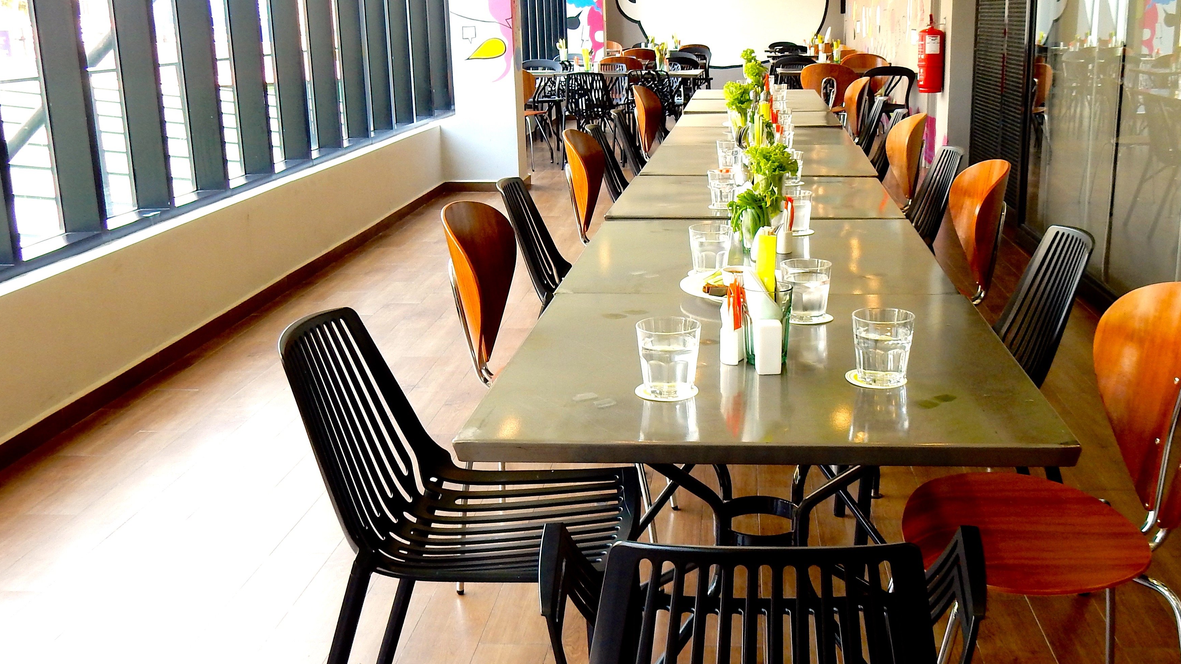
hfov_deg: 54.7
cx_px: 734
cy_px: 271
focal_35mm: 36
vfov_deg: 32.8
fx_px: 1127
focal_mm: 4.5
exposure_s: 1/30
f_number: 3.7
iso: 125
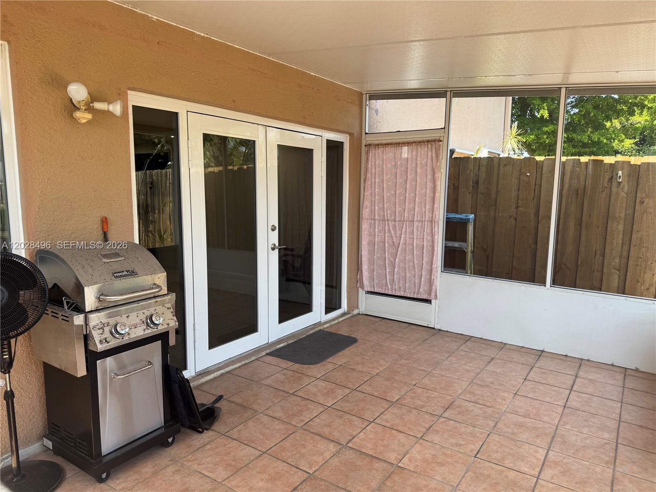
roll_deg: -0.6
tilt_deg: -9.3
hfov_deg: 71.6
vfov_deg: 56.8
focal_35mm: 24
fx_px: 455
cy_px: 246
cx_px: 328
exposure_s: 1/297
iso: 80
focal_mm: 6.76
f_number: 1.78
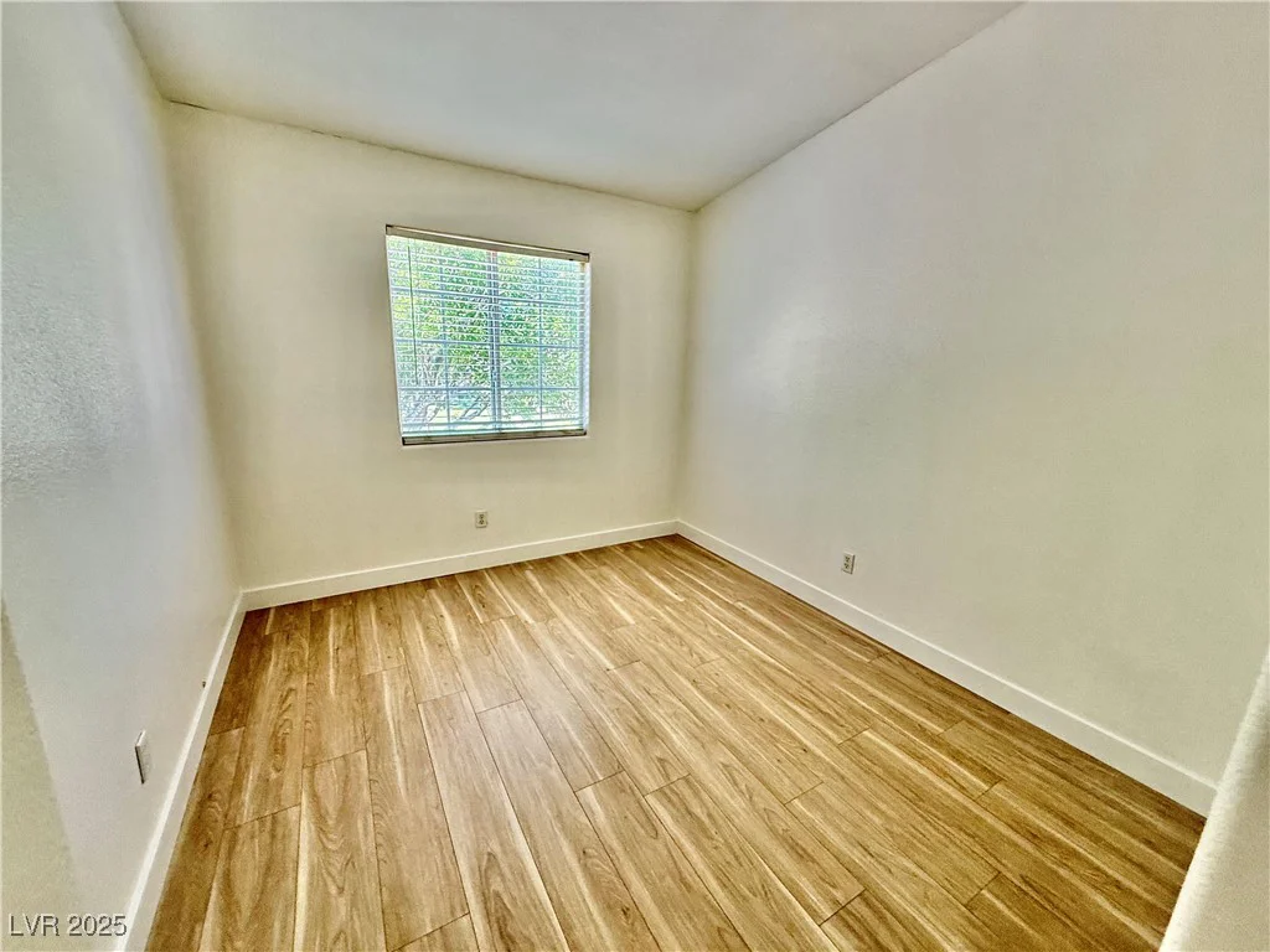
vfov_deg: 85.7
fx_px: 514
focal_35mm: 14
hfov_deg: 102.1
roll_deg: -2.0
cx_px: 635
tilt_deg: -10.0
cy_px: 476
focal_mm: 2.22
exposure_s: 1/99
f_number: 2.2
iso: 160
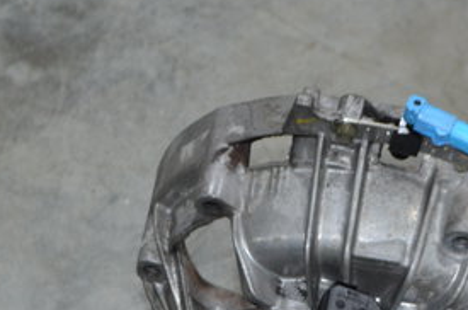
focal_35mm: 123
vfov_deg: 10.8
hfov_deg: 16.6
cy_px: 402
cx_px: 362
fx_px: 1595
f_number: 3.8
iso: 560
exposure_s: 1/60
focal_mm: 22
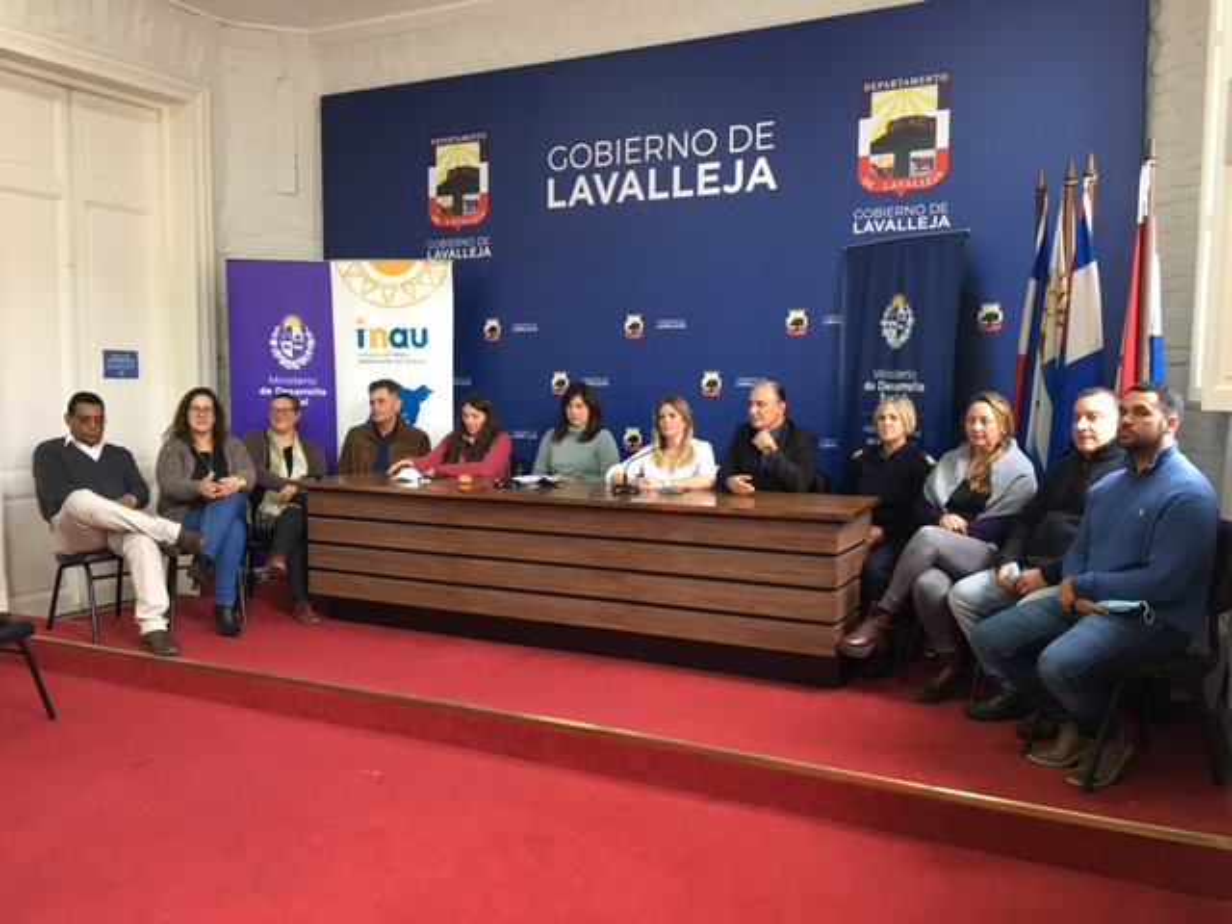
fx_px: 1032
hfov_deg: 61.7
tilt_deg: -3.9
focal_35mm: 29
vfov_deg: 48.2
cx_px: 616
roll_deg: -1.2
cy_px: 462
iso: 125
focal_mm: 4.15
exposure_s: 1/33
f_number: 2.2
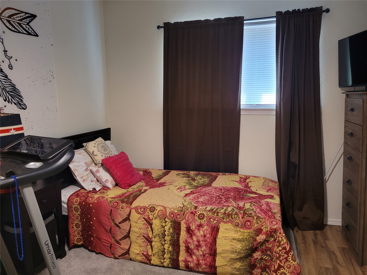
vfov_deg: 53.1
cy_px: 138
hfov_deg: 67.3
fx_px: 276
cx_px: 184
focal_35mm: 26
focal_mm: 5.4
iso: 320
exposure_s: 1/40
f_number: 1.8
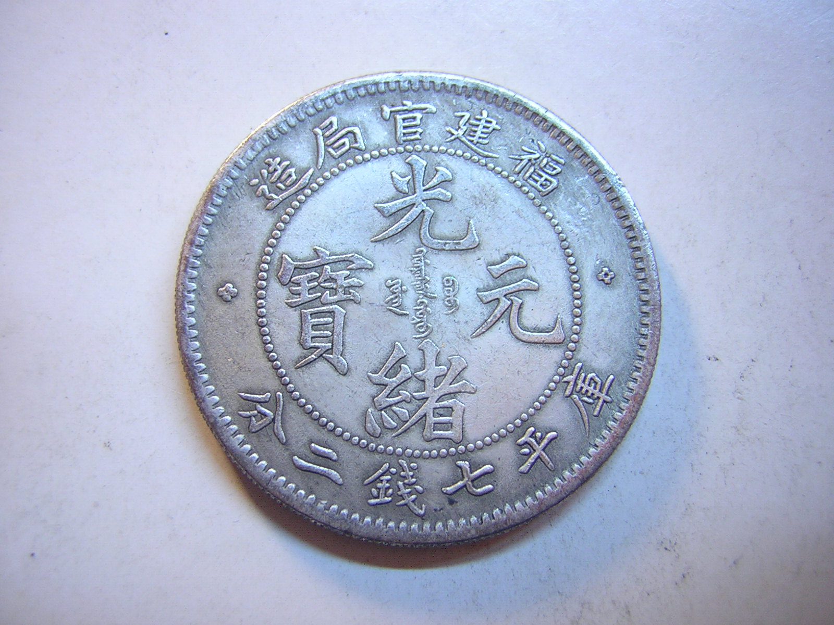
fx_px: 867
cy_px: 312
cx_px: 417
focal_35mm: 36
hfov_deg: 51.4
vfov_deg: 39.7
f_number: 2.6
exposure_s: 1/12.3
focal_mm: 4.7
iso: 50
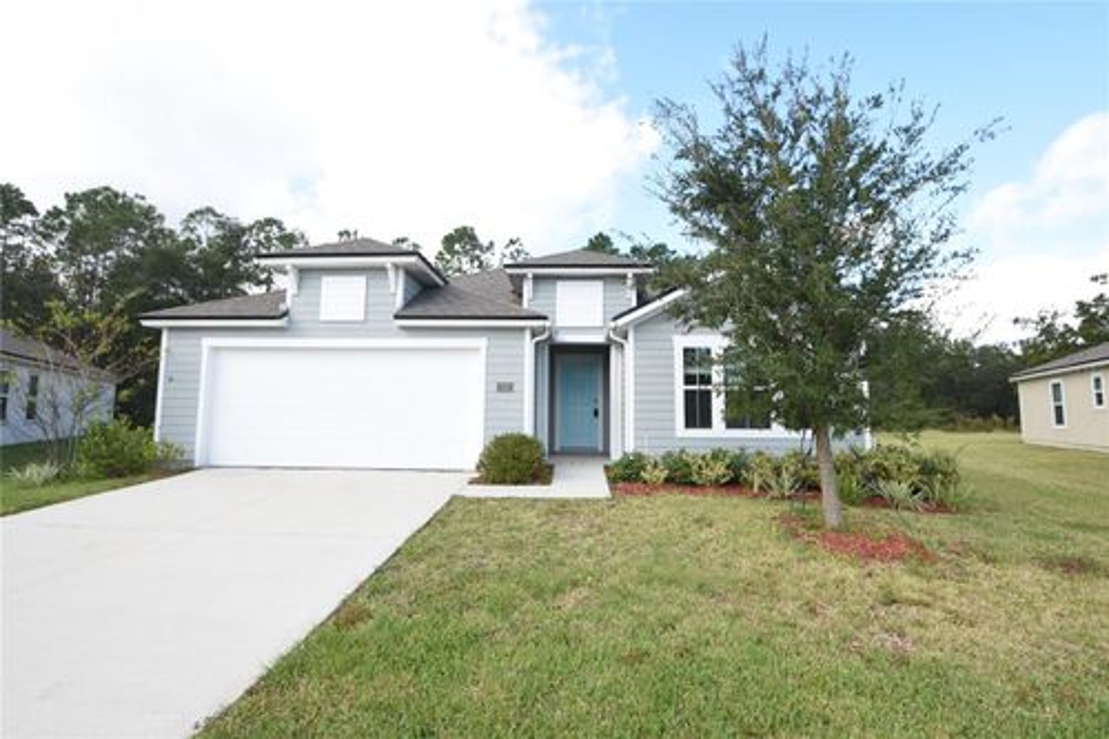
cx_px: 554
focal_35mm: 17
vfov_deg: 69.6
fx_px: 531
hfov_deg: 92.5
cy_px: 370
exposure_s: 1/160
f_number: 6.3
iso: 100
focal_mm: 11.5
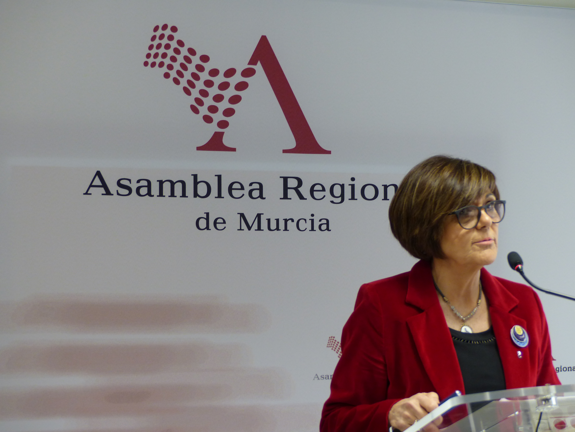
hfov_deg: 19.8
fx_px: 1644
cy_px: 216
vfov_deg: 14.9
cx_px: 288
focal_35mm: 99
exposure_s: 1/60
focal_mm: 17.8
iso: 160
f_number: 2.8
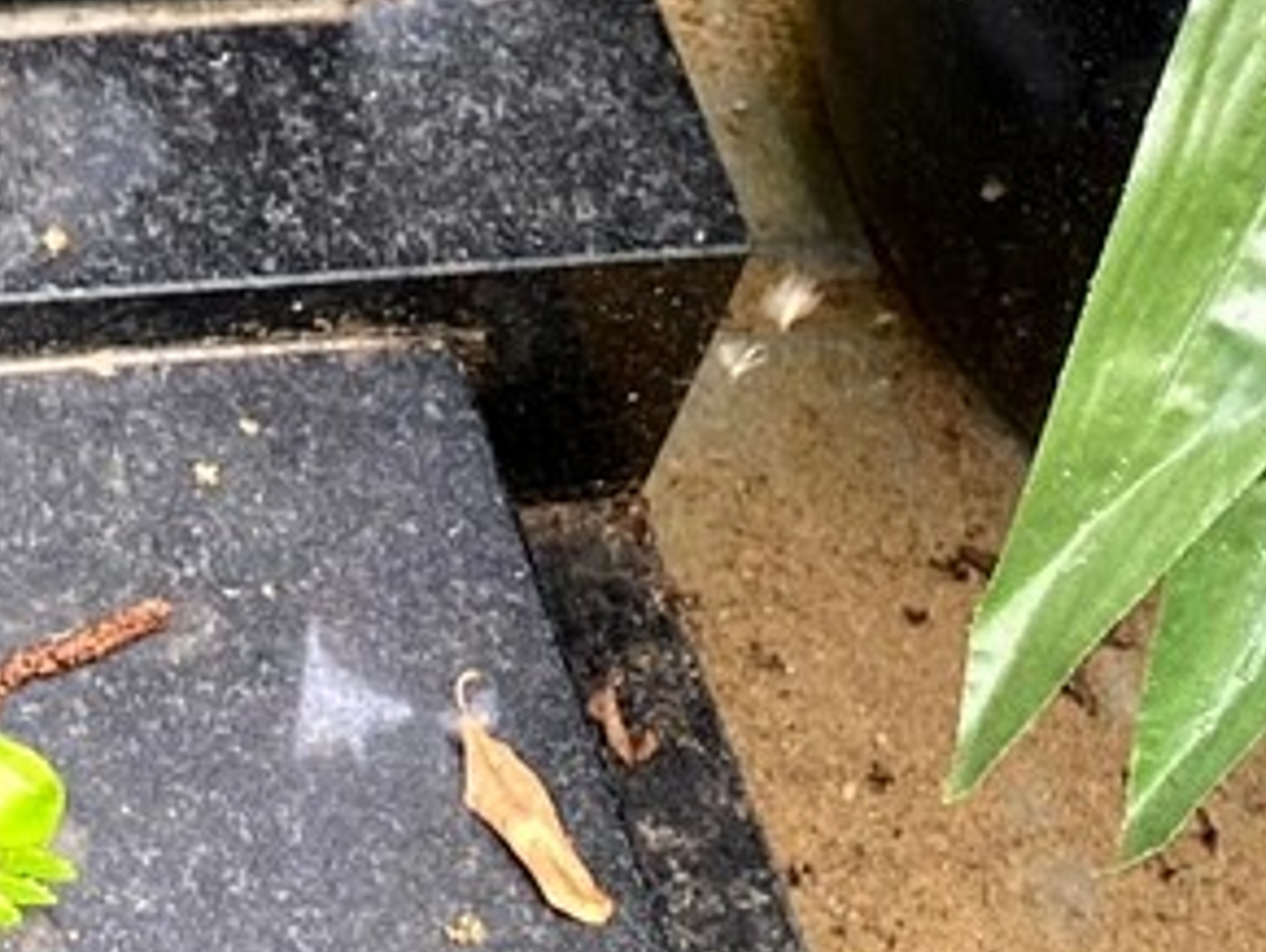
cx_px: -740
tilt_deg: -39.0
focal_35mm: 129
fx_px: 4722
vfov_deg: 10.4
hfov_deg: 14.1
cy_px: -1096
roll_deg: -7.2
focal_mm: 4.25
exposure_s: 1/122
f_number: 1.8
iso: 50
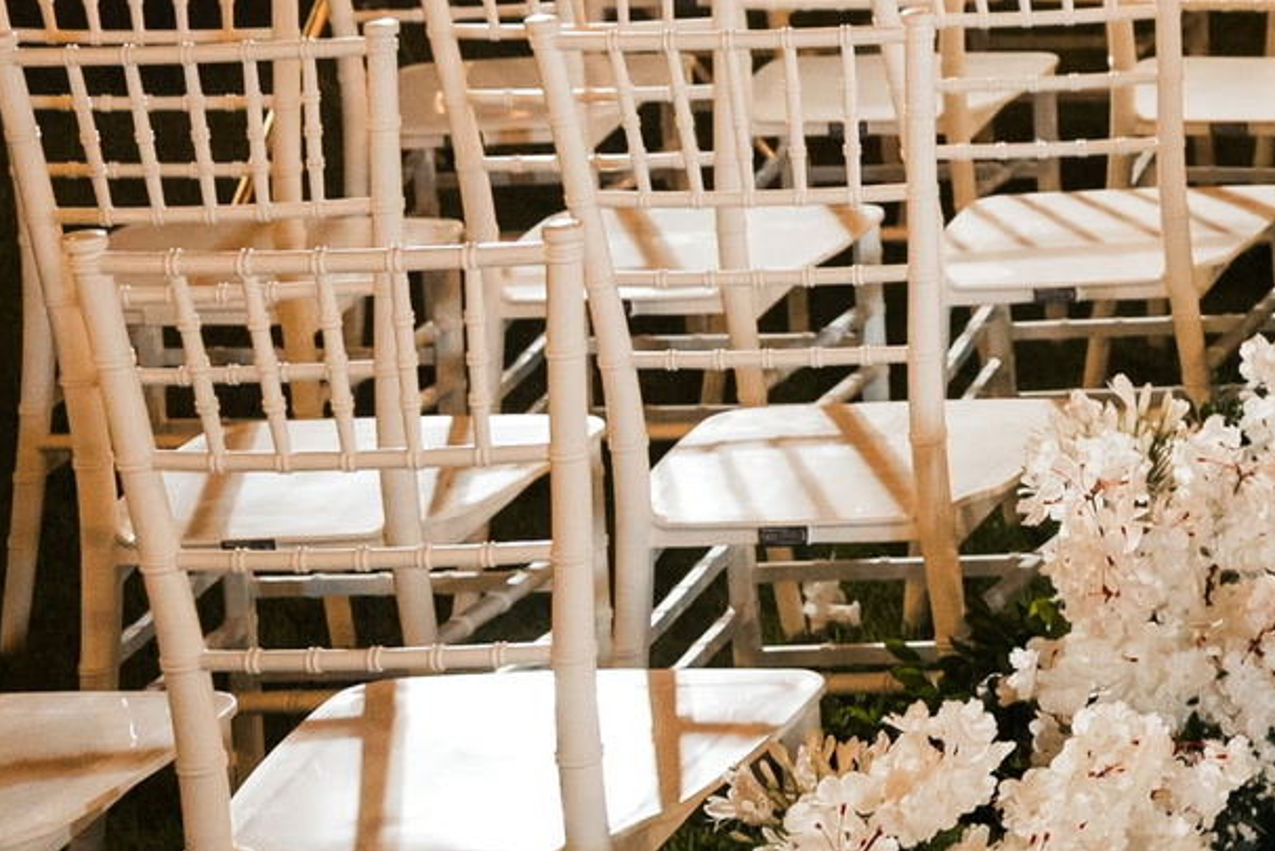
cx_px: 2416
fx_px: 4357
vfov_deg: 10.9
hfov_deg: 14.3
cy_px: -276
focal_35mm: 123
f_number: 3.5
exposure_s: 1/200
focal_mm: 28
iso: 2000
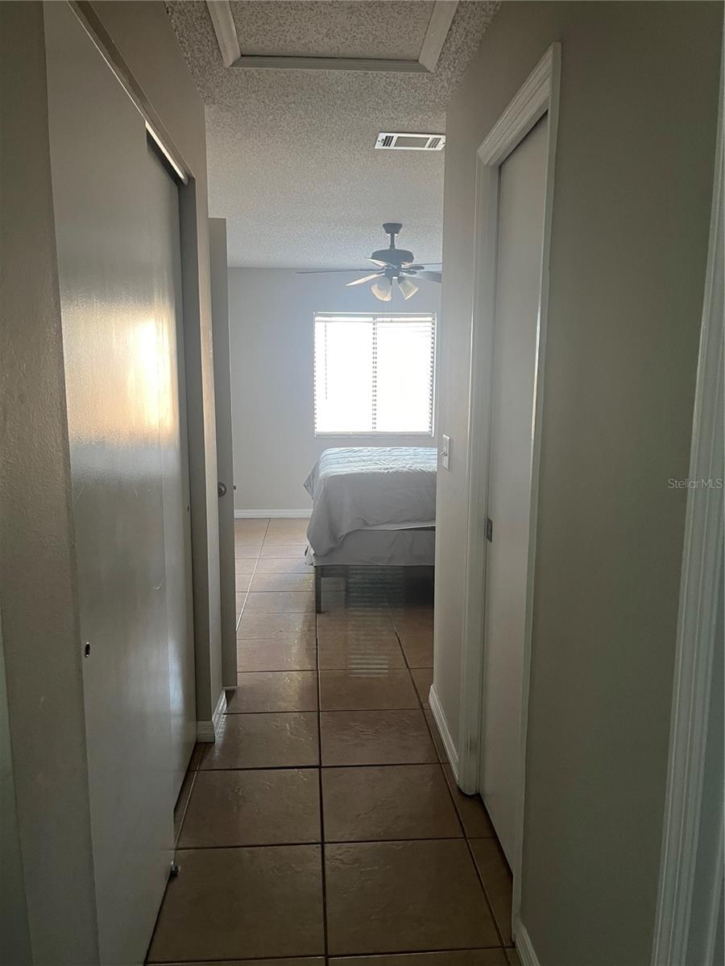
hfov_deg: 53.1
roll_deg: +0.1
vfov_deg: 67.3
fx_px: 726
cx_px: 362
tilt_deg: -9.2
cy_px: 483
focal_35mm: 26
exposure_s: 1/60
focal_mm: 5.1
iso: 200
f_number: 1.6
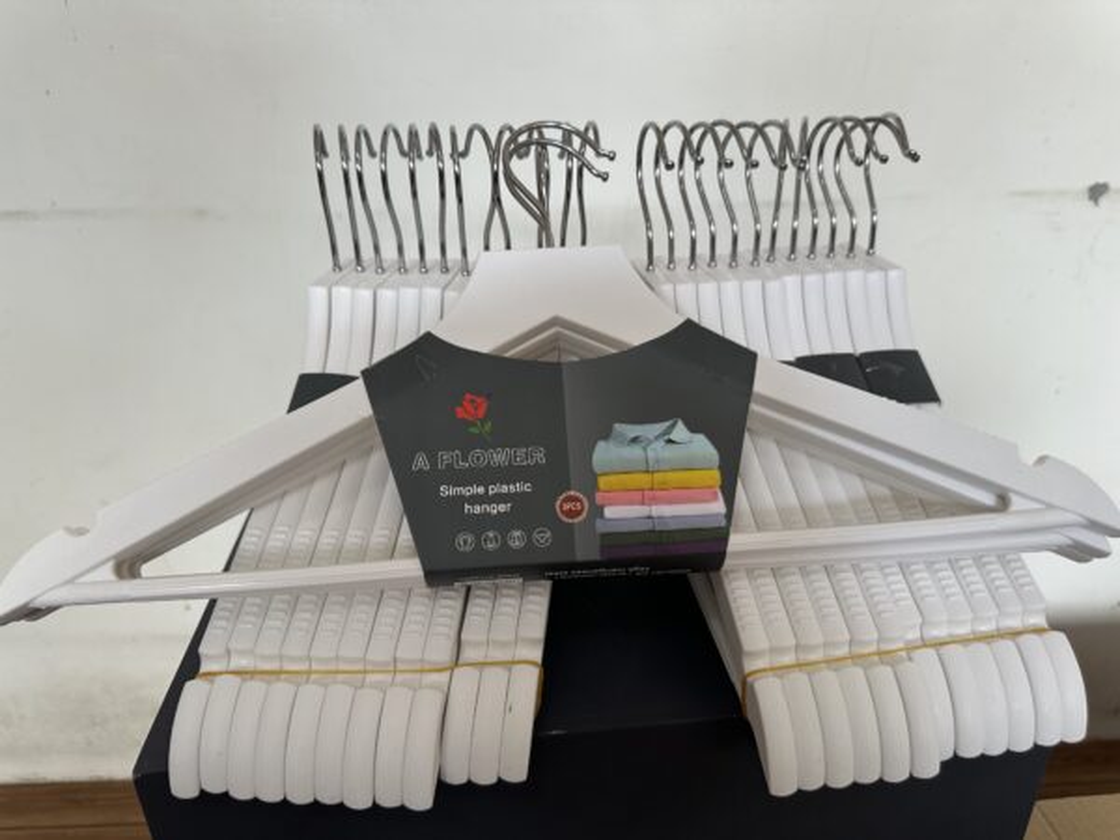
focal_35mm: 24
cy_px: 420
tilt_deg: -24.1
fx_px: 777
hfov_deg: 71.6
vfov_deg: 56.8
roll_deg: +0.3
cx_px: 560
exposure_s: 1/121
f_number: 1.78
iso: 160
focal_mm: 6.86
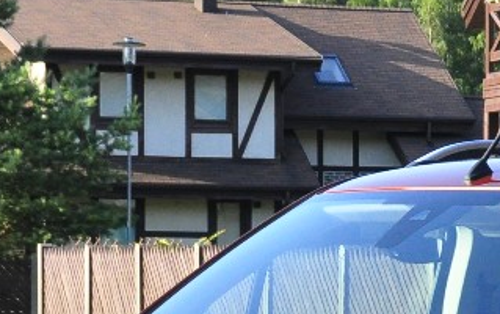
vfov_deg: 6.0
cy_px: 363
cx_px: 514
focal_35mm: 218
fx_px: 2973
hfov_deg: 9.5
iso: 1600
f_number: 9
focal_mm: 38
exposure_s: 1/1000
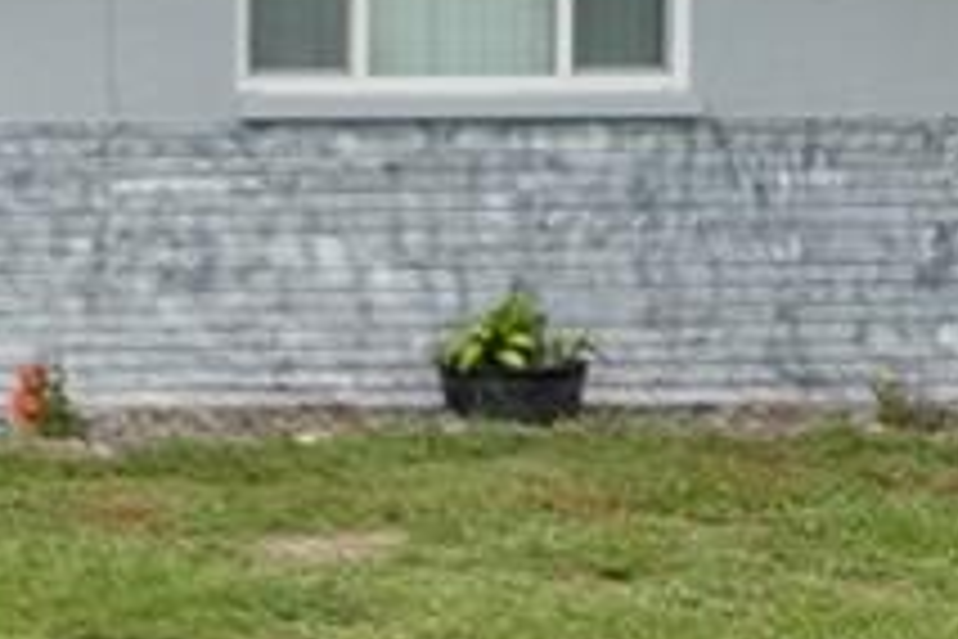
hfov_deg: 10.3
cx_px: -1534
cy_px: -191
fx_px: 4390
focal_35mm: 165
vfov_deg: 8.2
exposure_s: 1/640
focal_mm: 8.4
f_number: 2.8
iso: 100
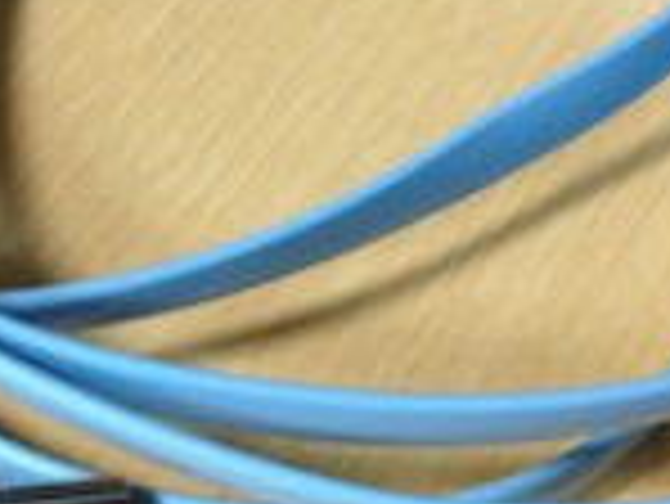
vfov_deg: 15.7
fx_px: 1821
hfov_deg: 20.8
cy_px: 252
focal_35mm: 94
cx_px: 234
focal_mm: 4.28
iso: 200
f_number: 2.4
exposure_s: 1/20
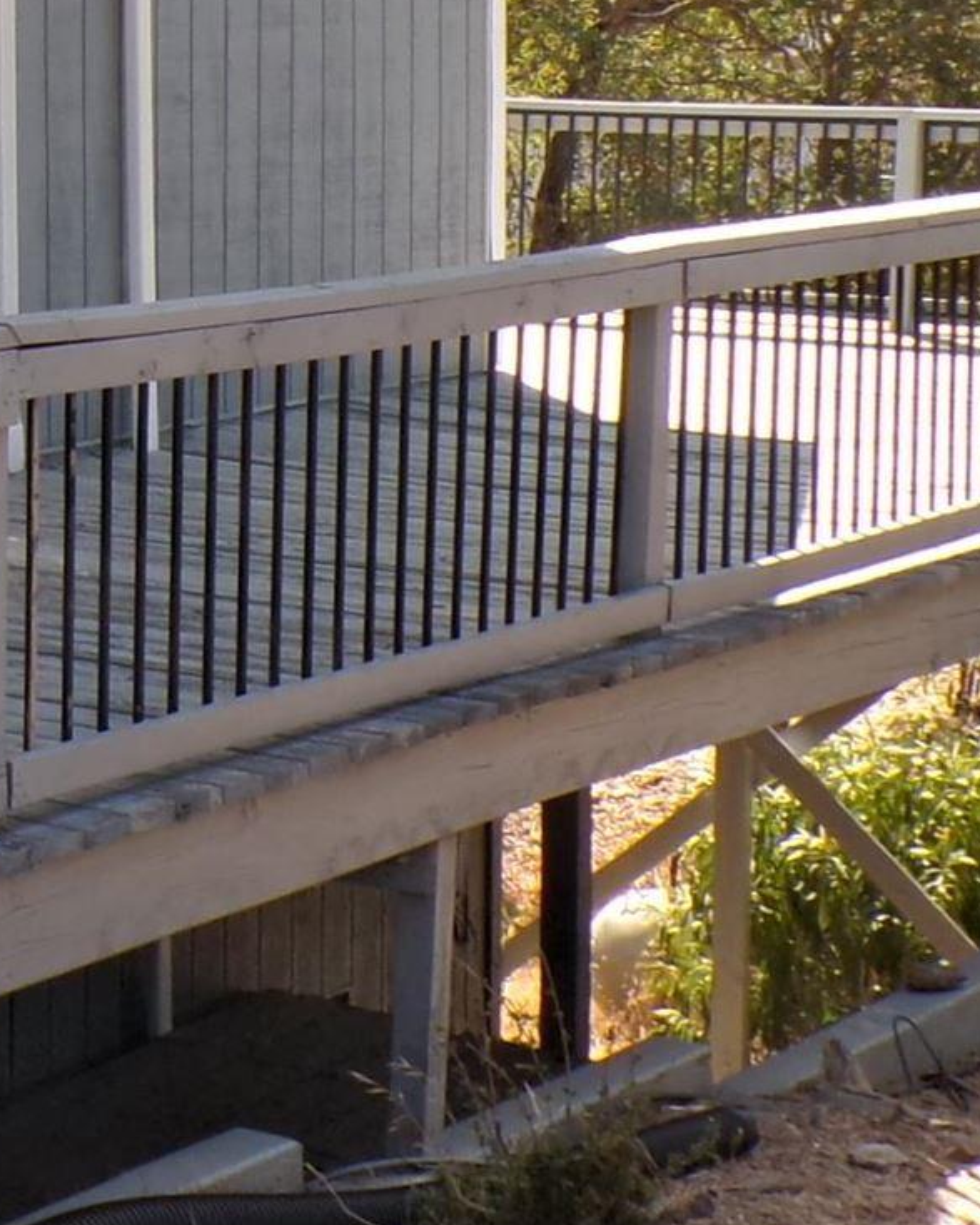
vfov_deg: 19.2
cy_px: 122
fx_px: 3554
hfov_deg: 14.6
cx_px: -479
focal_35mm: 98
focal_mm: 4.3
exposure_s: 1/220
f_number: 4.4
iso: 100
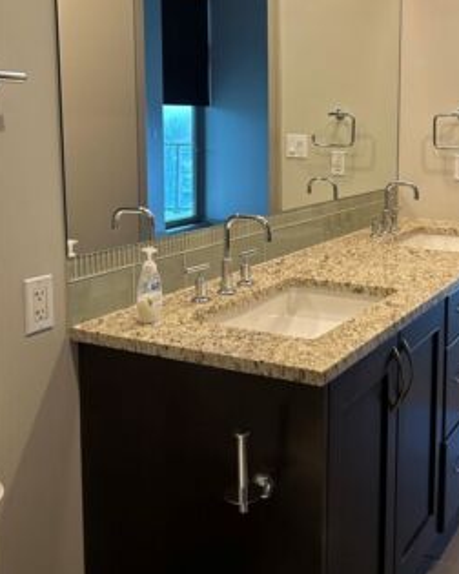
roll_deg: +0.4
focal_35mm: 43
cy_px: 205
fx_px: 730
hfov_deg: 34.0
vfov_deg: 42.5
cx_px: 355
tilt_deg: -6.5
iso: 100
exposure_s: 1/60
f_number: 1.5
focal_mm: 5.7
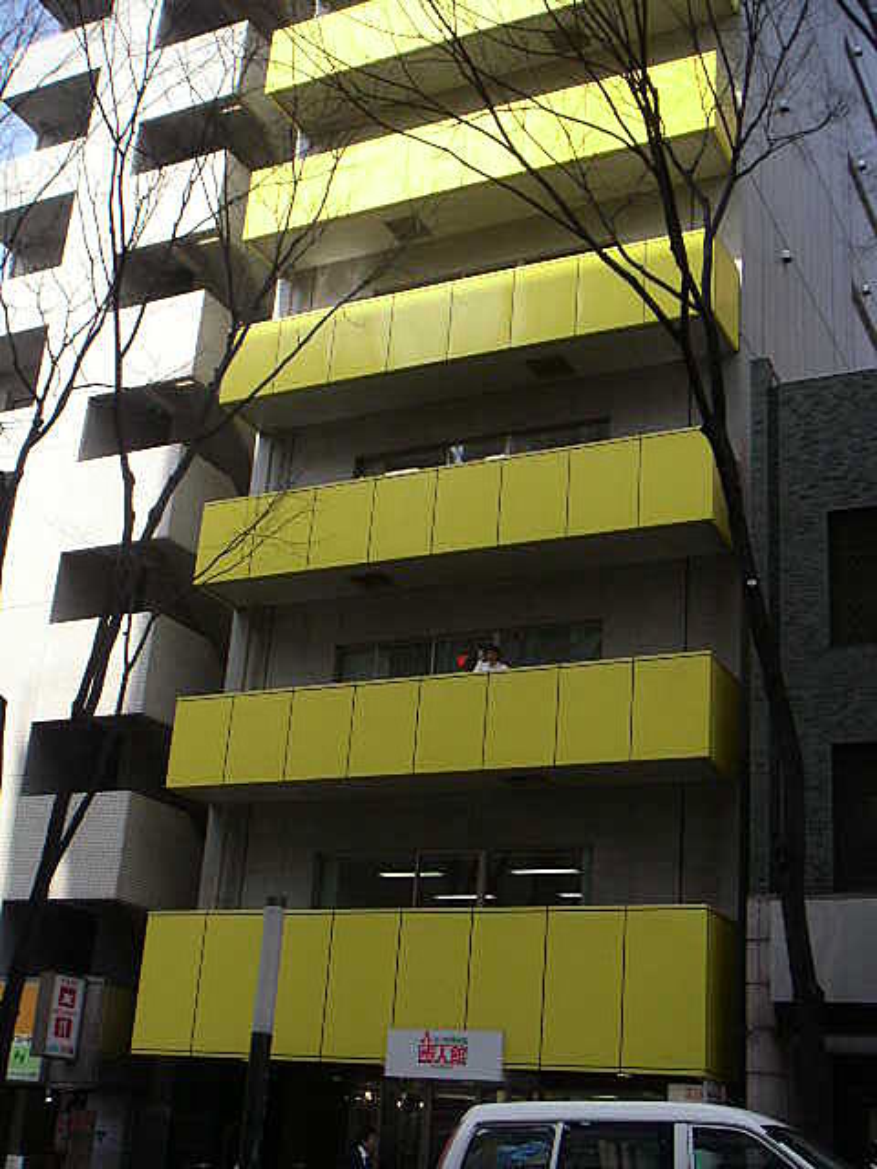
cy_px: 584
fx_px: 1486
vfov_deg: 42.9
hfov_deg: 32.9
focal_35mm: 44
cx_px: 438
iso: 160
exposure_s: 1/190
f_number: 6.9
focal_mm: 6.8
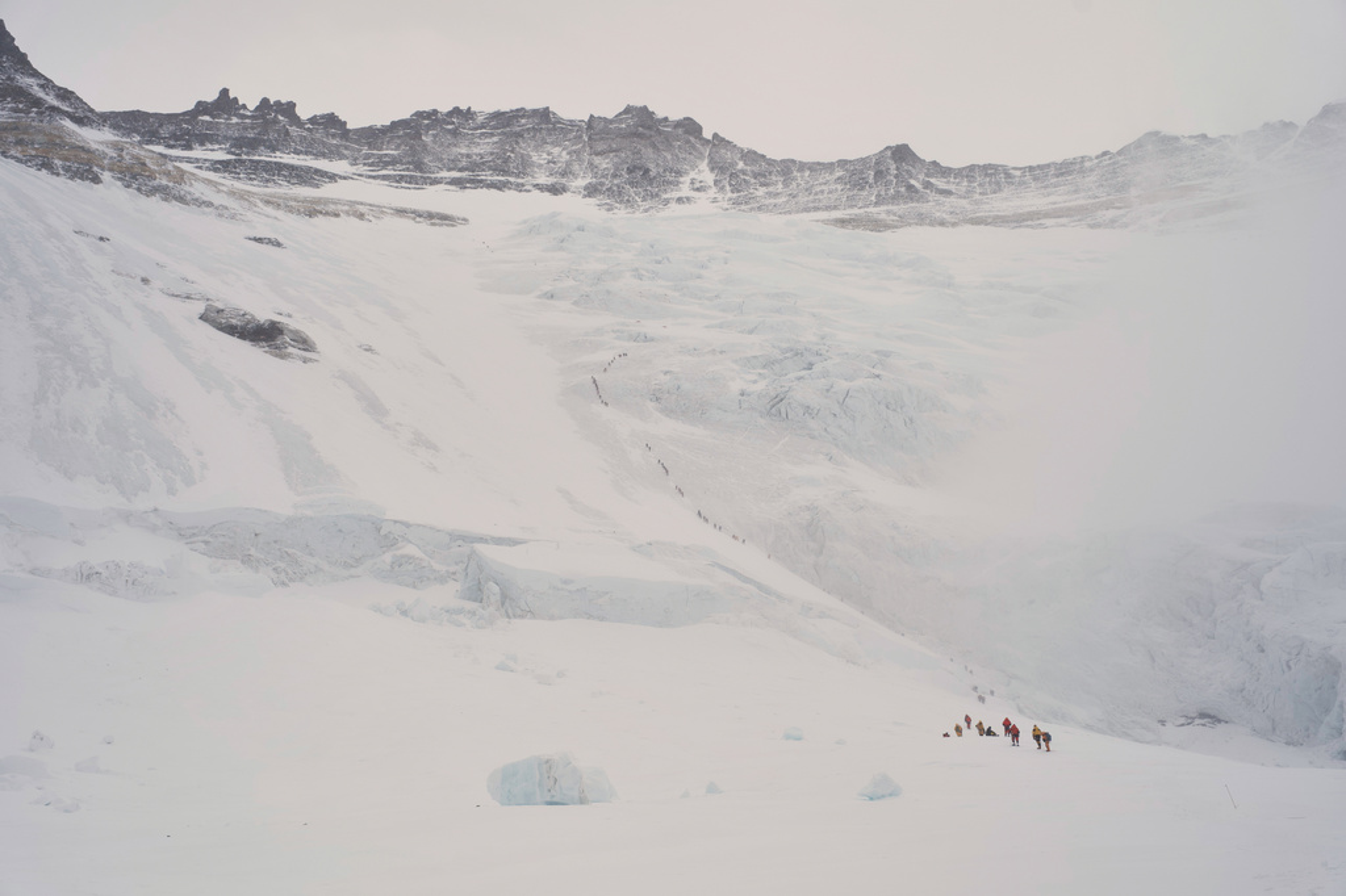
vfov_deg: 35.9
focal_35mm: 37
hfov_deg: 51.9
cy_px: 448
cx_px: 673
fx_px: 1383
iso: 100
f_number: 5.6
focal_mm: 37
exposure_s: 1/250
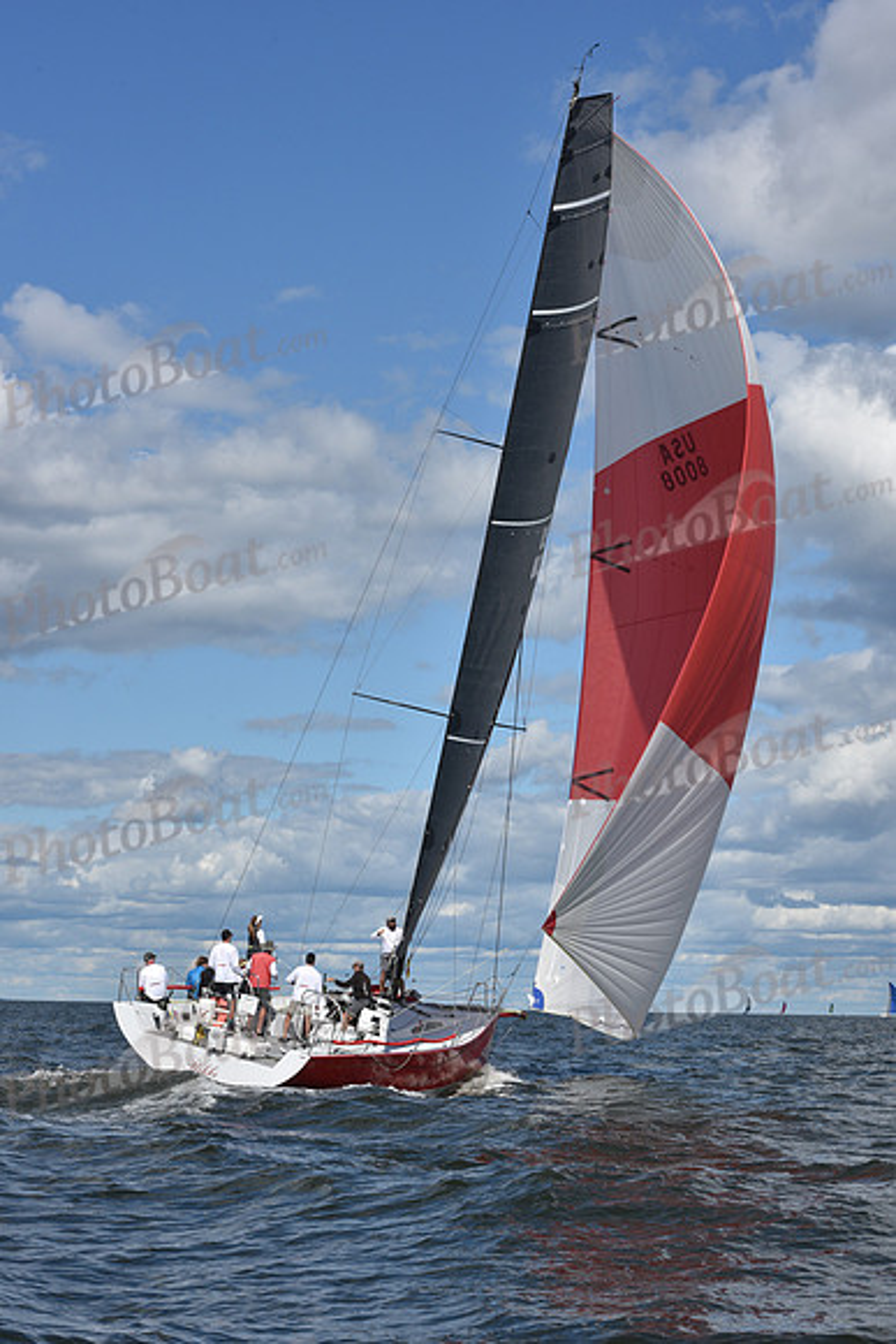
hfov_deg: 19.5
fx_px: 2612
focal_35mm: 70
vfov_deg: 28.8
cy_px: 672
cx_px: 448
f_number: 13
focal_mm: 70
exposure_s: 1/640
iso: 250
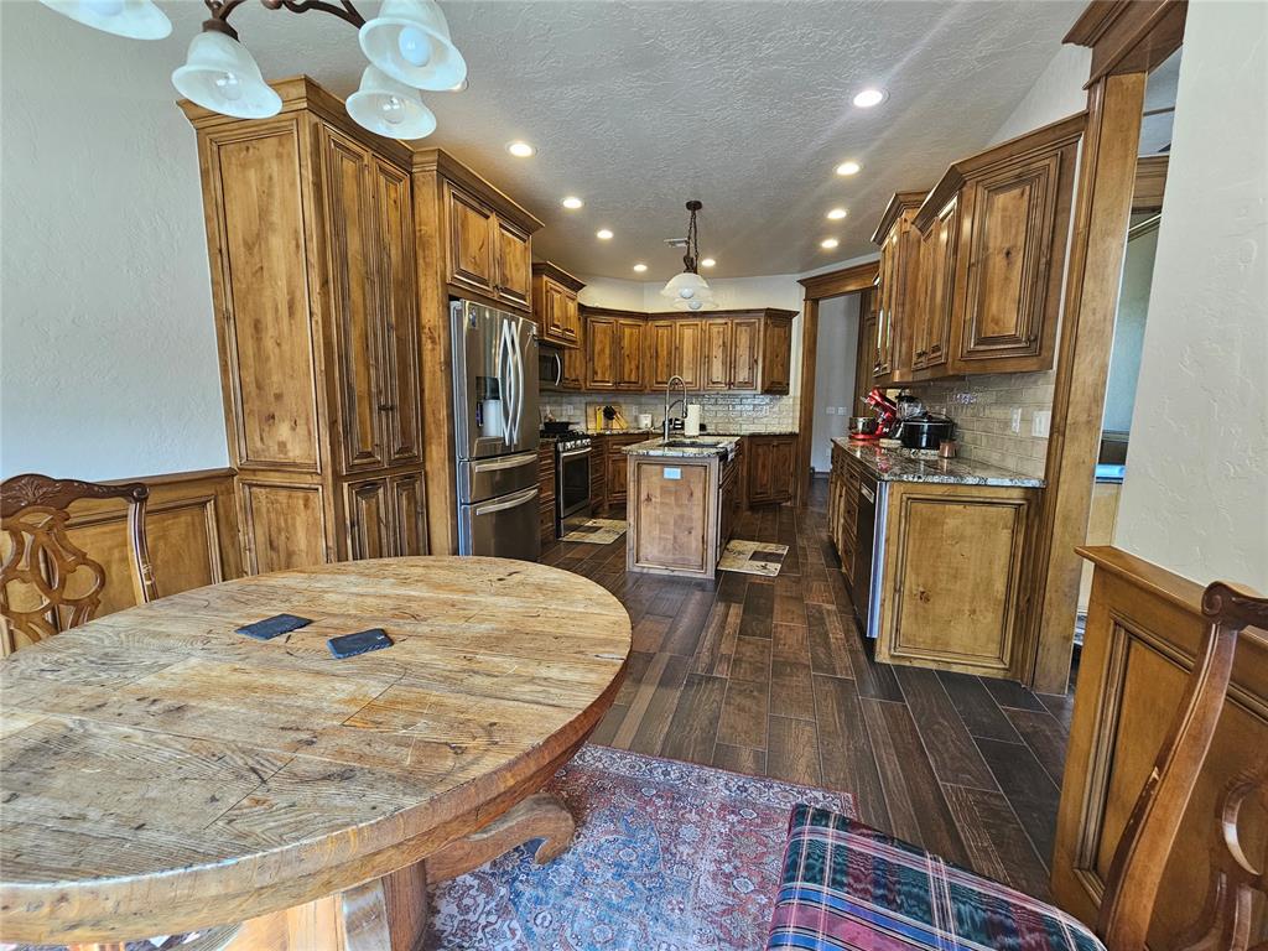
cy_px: 476
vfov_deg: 89.9
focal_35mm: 13
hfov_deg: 106.2
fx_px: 476
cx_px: 634
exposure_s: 1/60
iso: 160
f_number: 2.2
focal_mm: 2.2
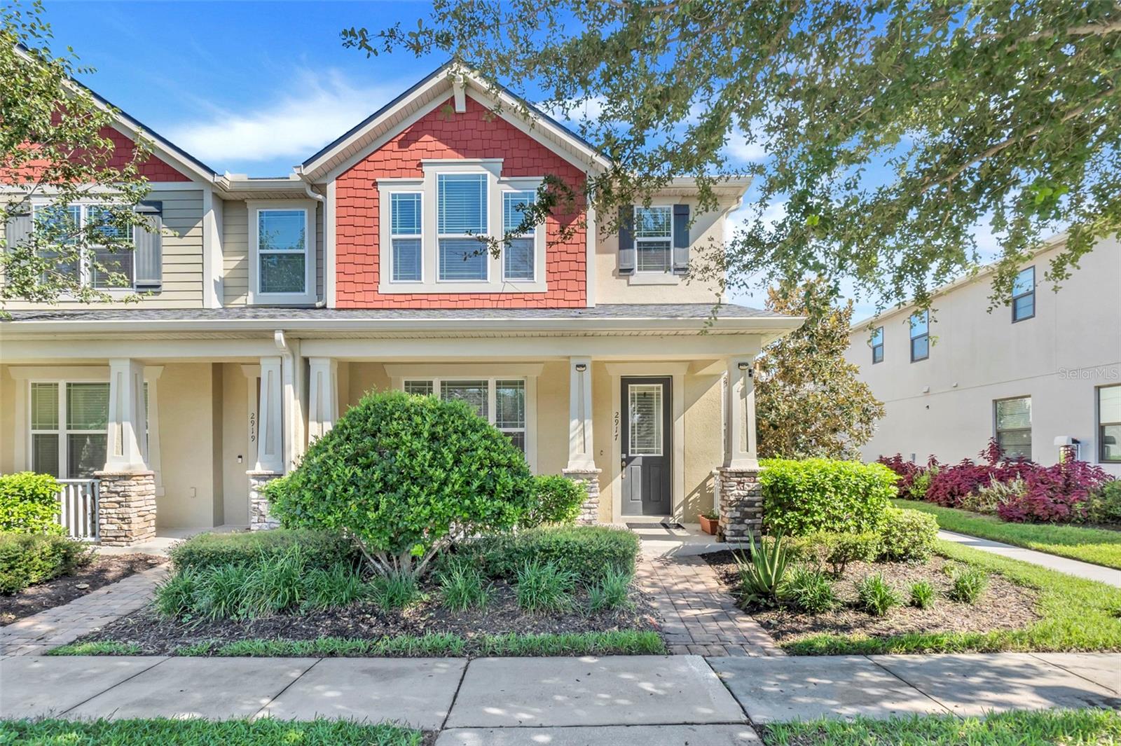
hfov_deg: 93.3
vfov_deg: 70.4
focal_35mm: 17
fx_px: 529
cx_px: 560
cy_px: 373
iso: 250
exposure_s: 1/30
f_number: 9
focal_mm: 11.5
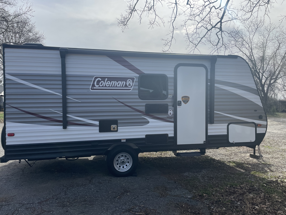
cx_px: 143
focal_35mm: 26
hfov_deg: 67.3
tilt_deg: -0.7
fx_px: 215
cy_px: 108
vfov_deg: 53.1
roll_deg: +0.2
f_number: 1.6
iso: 32
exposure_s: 1/4292
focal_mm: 4.2
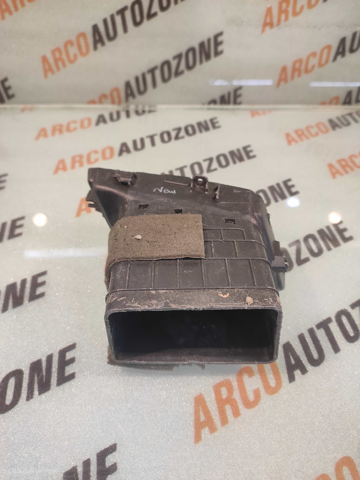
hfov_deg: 74.7
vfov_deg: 91.1
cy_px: 240
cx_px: 180
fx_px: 236
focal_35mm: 17
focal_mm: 4.74
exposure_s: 1/33
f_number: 1.79
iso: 187
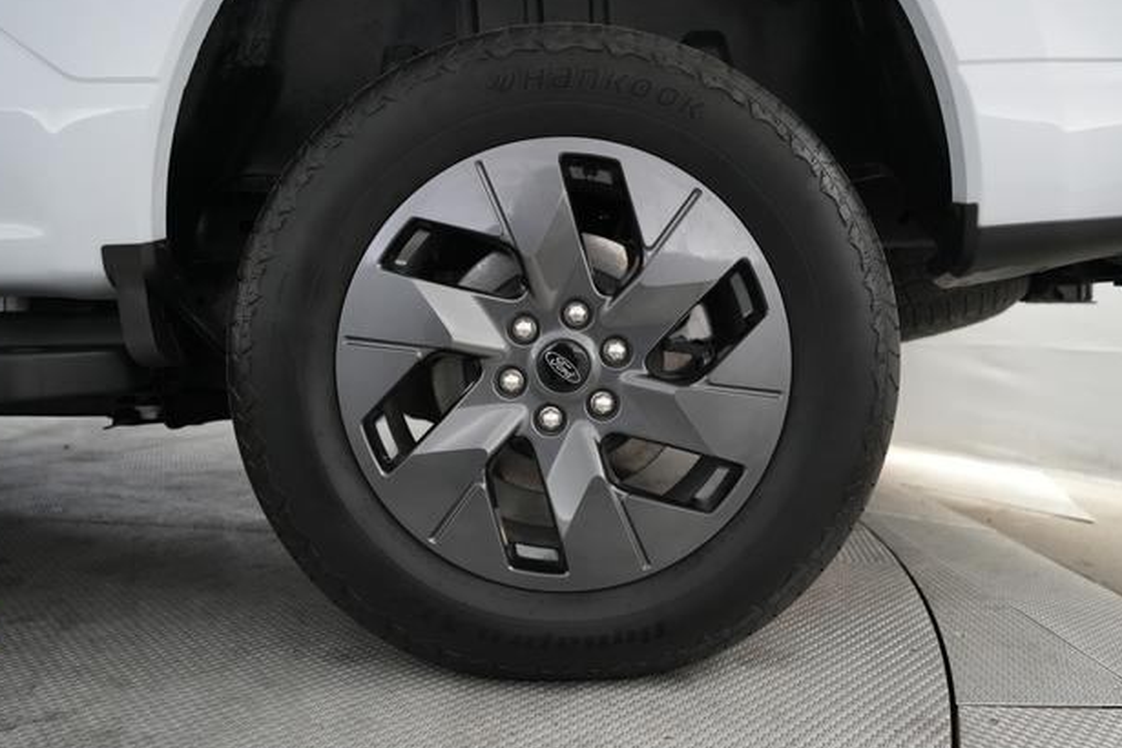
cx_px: 558
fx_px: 810
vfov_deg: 49.6
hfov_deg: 69.4
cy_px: 376
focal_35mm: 26
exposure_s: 1/160
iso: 3200
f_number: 2.8
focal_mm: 25
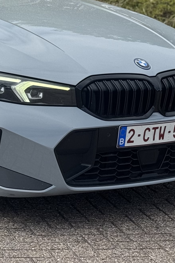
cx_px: -39
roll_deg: -2.3
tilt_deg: -7.8
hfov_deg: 8.8
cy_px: 73
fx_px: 1123
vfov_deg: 13.3
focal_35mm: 154
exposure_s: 1/3096
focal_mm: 6.76
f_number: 1.78
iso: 64
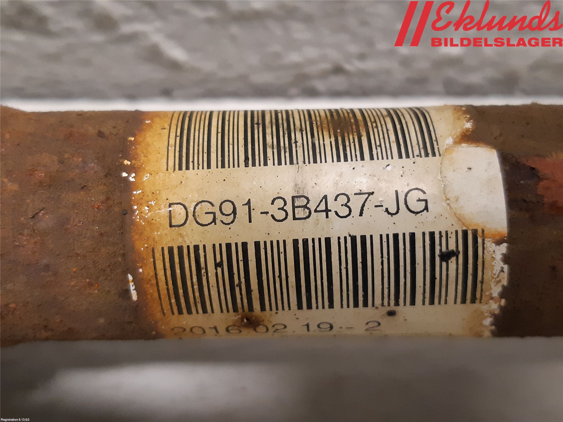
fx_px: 423
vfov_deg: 53.1
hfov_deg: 67.3
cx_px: 282
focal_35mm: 26
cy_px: 211
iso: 250
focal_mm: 3.93
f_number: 1.7
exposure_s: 1/25
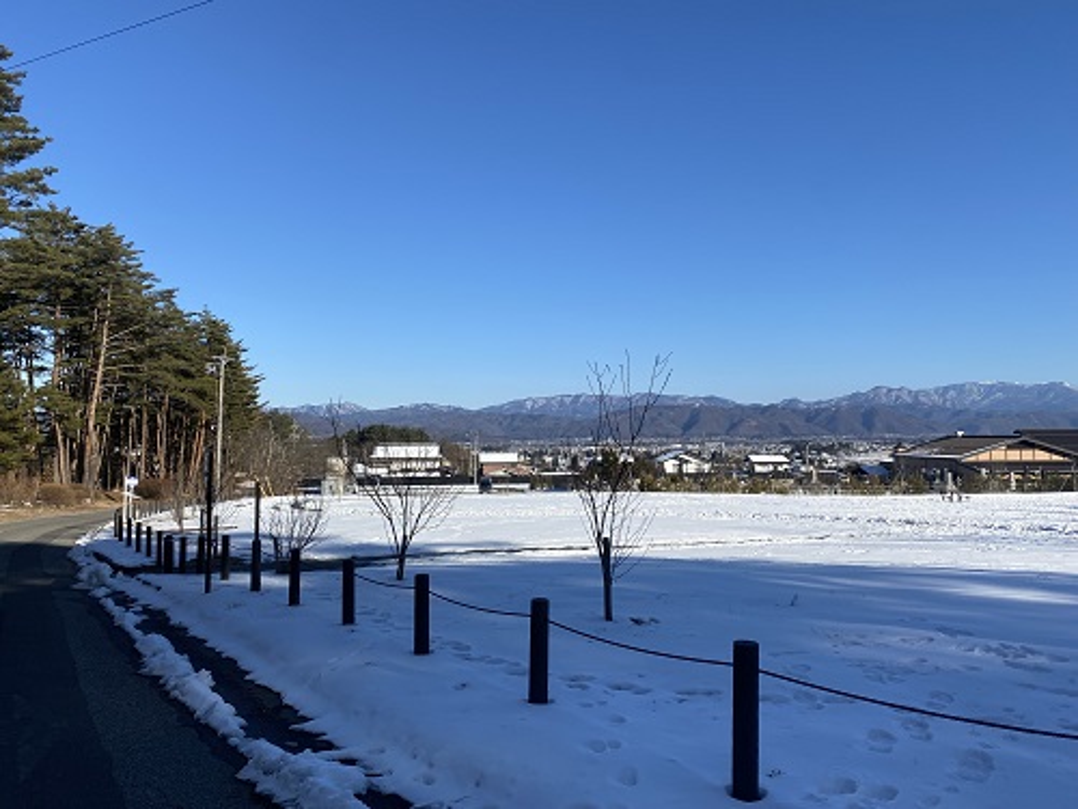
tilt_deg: +1.5
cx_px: 539
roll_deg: -0.2
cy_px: 404
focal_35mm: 26
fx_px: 810
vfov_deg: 53.1
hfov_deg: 67.3
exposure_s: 1/3731
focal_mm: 4.25
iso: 32
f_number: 1.8
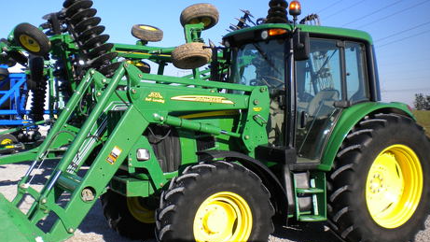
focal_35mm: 45
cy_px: 176
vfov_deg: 26.2
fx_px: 513
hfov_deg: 45.3
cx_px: 178
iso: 80
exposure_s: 1/541
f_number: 4.6
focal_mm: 6.3
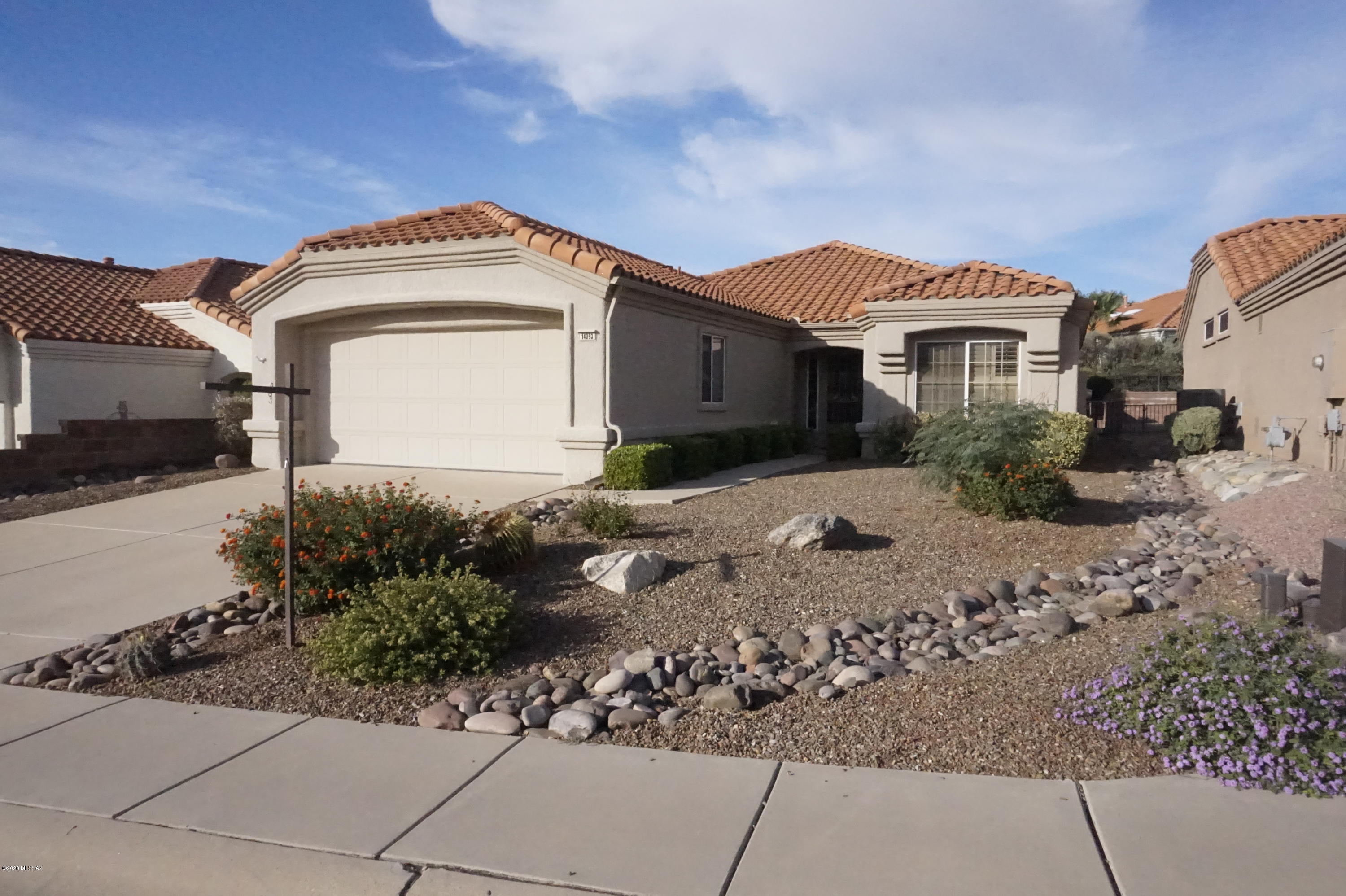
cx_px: 673
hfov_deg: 73.8
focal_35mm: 24
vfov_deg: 53.1
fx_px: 897
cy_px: 448
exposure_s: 1/4000
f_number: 18
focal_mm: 16
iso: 8000
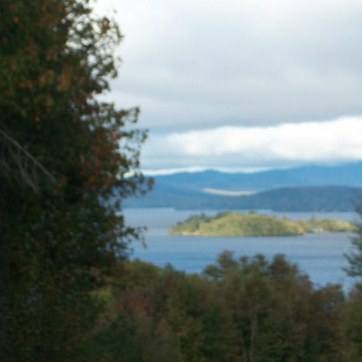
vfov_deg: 10.7
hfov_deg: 10.7
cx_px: 311
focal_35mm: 163
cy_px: 152
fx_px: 1929
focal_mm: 17.1
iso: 80
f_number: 5.1
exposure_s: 1/250
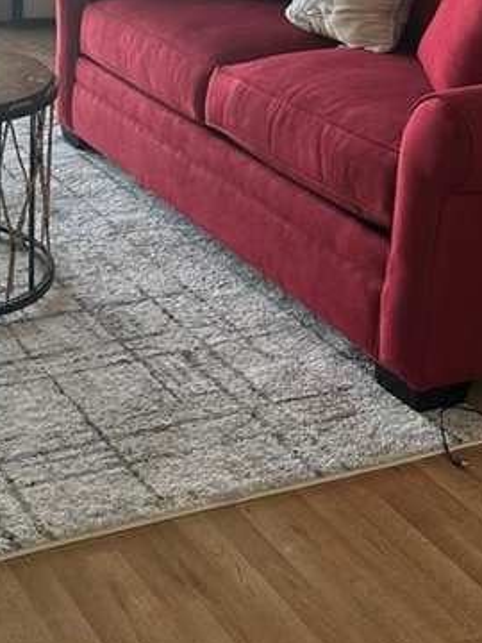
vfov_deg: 26.3
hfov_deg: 19.6
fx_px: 1318
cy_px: 34
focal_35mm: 71
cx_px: -79
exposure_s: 1/121
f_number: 1.78
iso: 100
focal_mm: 6.86
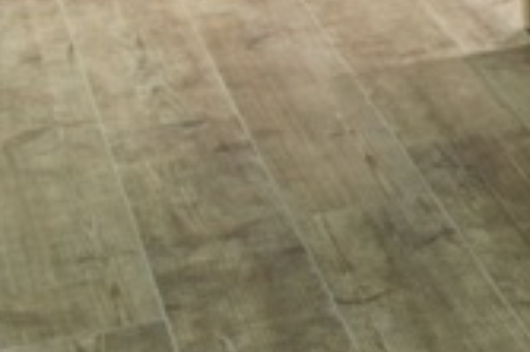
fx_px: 2647
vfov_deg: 7.2
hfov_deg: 10.0
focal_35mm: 180
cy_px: -487
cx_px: 1285
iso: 125
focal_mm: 30
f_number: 6.3
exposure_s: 1/25
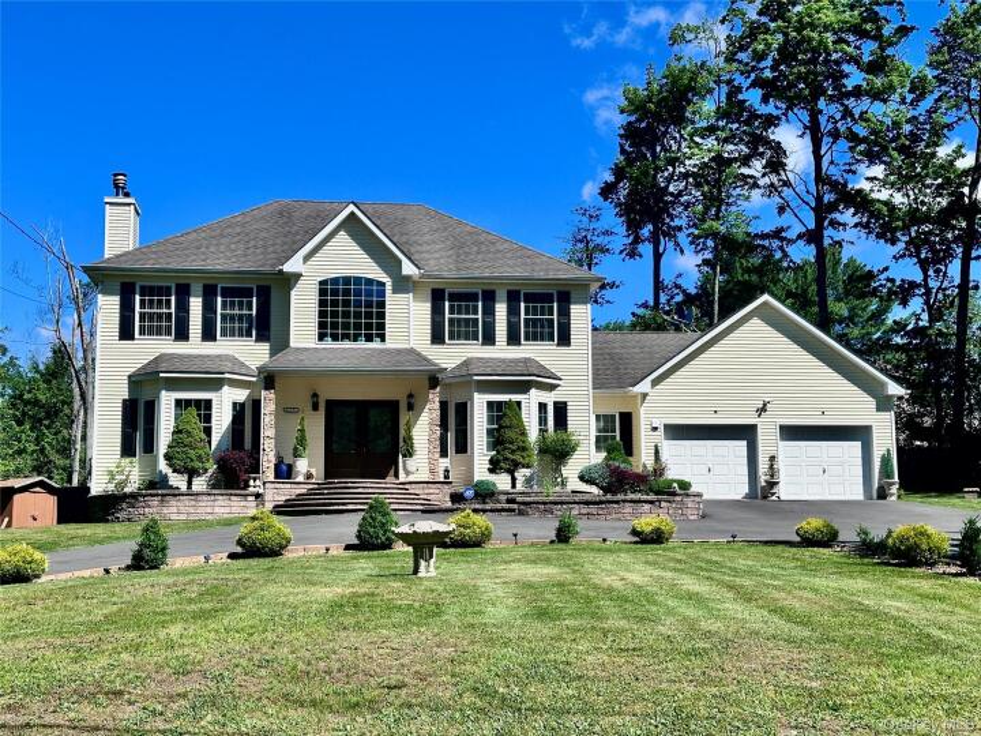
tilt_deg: +7.4
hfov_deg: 39.7
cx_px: 490
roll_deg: +0.3
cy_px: 368
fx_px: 1360
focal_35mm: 48
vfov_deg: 30.3
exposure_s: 1/4184
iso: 64
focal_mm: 6.86
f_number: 1.78
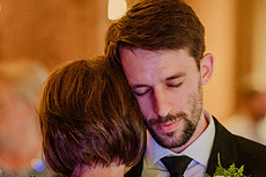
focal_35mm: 265
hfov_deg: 7.8
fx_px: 1957
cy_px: 200
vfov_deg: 5.2
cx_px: 127
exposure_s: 1/250
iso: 3200
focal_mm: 105
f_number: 2
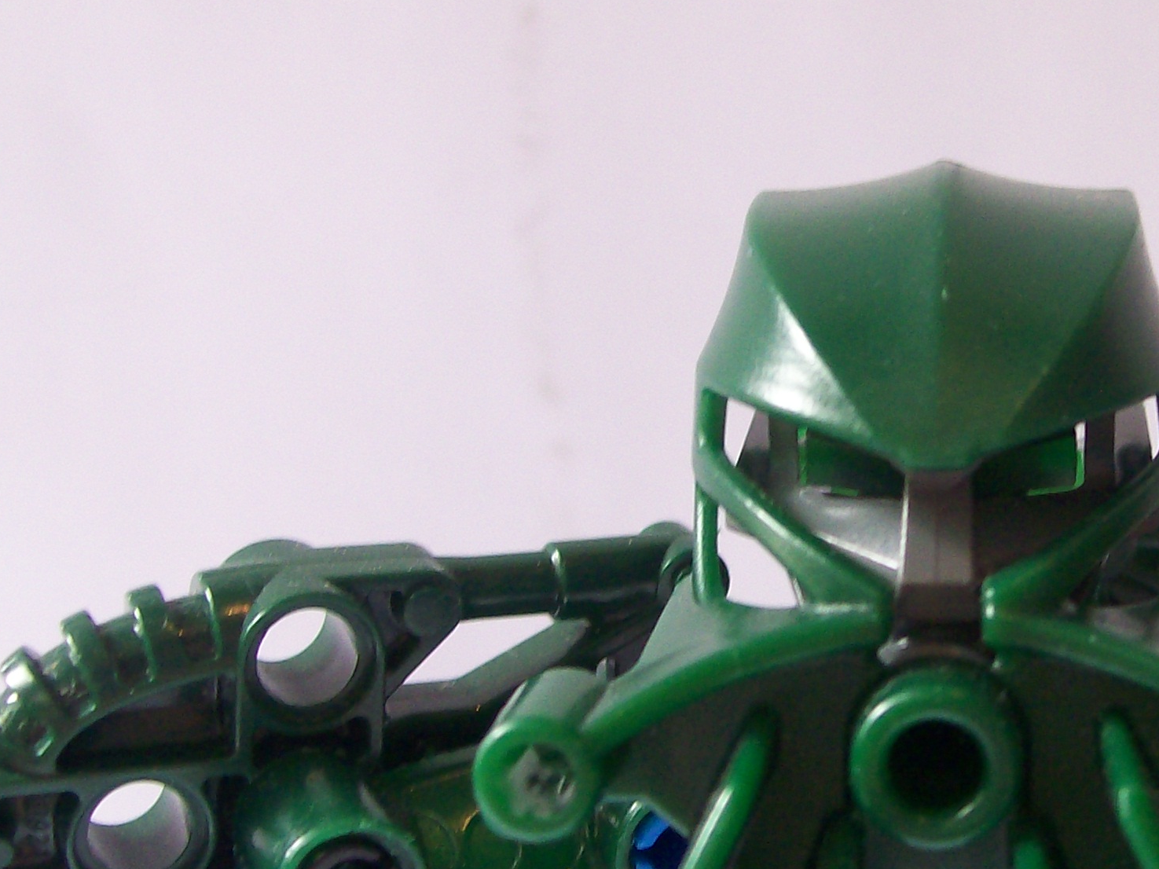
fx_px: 2511
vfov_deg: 19.6
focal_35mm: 75
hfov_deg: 25.7
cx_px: 857
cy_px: 418
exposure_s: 1/32
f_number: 2.7
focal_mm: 6
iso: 105
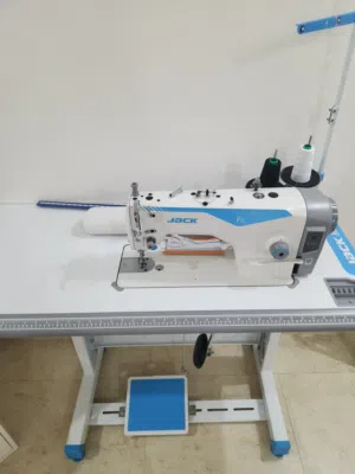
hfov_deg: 58.9
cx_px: 178
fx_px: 314
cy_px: 237
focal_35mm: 23
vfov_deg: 73.9
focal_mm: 5.4
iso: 500
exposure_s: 1/50
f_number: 1.8
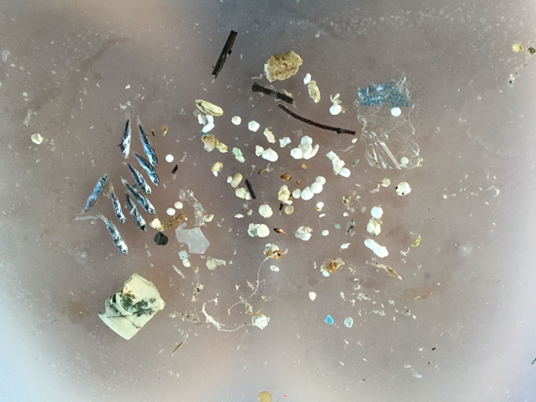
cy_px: 201
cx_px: 268
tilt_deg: -71.8
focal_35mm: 29
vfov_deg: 48.3
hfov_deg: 61.6
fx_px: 449
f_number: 2.2
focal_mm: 4.15
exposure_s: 1/30
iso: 125
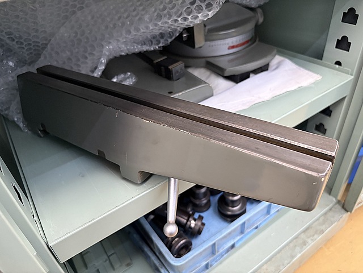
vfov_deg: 53.1
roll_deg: +7.4
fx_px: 273
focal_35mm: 26
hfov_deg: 67.3
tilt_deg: -37.0
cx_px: 182
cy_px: 136
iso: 500
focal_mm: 5.96
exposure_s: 1/48
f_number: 1.6
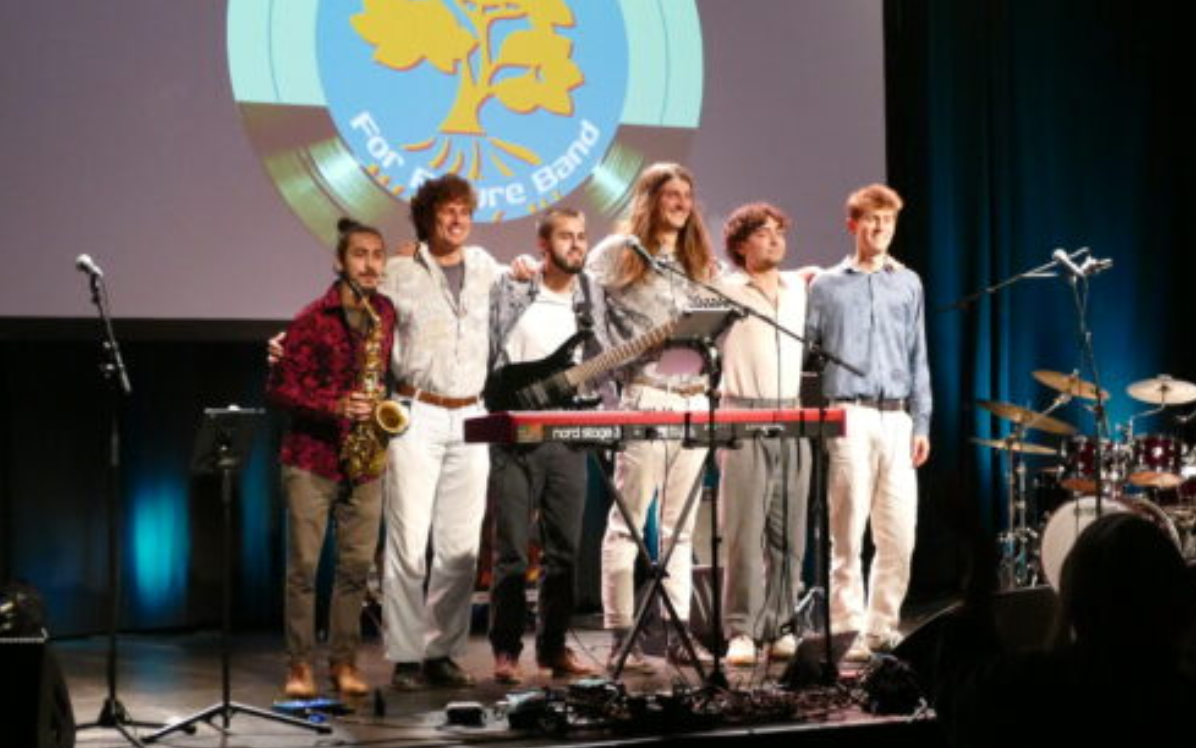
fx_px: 2348
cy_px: 332
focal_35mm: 72
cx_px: 624
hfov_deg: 28.6
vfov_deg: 18.1
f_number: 3.2
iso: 2000
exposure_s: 1/125
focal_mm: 16.49
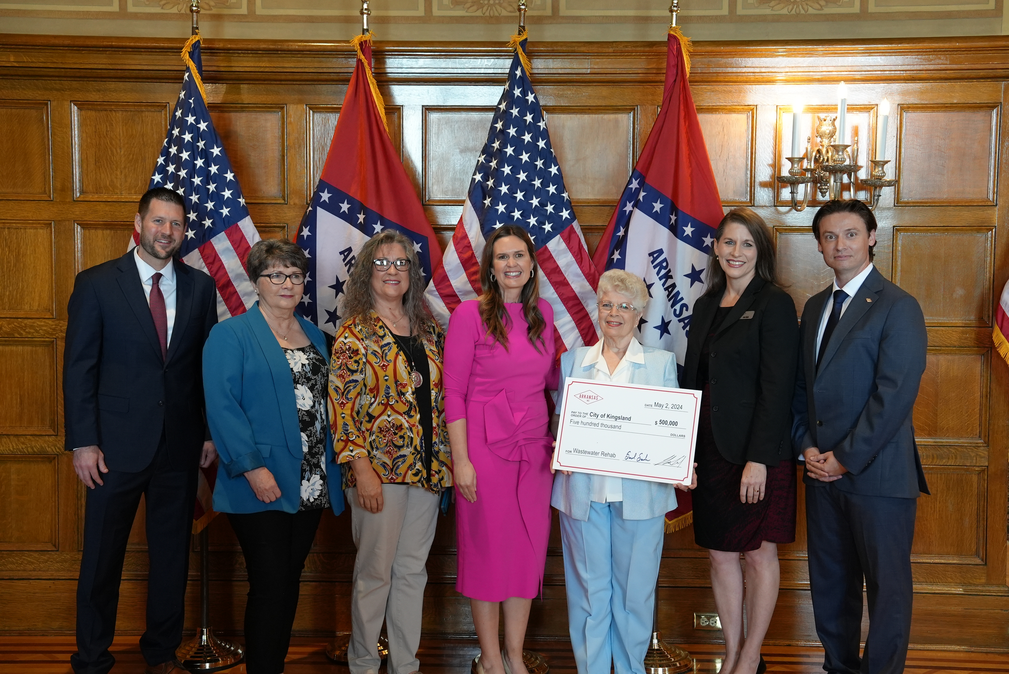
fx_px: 1234
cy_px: 337
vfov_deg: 30.6
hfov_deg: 44.5
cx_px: 504
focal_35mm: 44
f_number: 4
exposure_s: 1/160
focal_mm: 44
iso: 3200
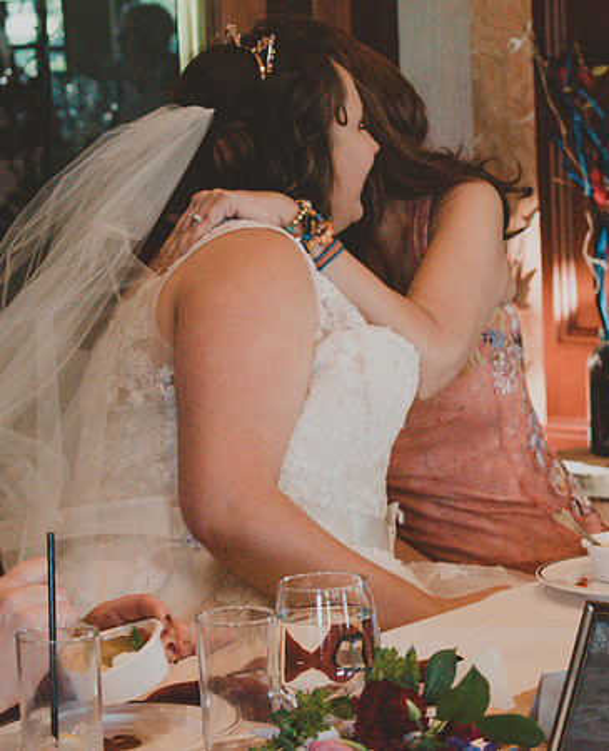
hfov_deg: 11.3
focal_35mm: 137
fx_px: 3066
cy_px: 305
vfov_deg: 14.0
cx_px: 357
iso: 7200
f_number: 5.6
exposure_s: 1/60
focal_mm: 55
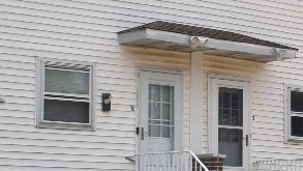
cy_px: 198
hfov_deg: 14.4
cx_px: 360
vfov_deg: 8.3
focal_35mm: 145
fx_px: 1165
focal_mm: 18
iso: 200
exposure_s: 1/400
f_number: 10
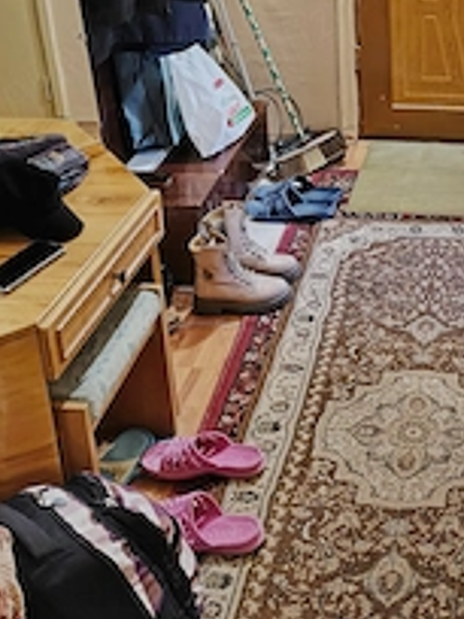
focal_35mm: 51
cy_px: 85
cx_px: 415
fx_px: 911
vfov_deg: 35.7
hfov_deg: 27.6
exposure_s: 1/33.4
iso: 800
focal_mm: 4.84
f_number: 1.8
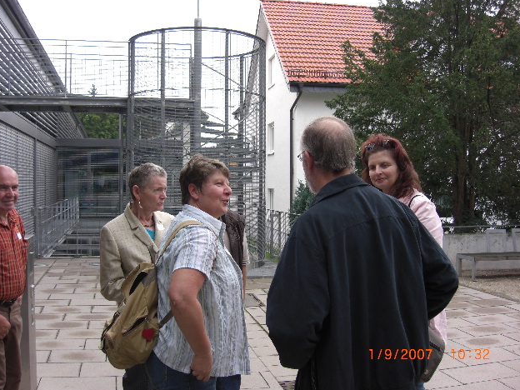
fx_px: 586
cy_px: 196
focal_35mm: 39
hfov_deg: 47.9
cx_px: 256
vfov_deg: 36.8
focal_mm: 7.9
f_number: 2.8
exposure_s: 1/320
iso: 80
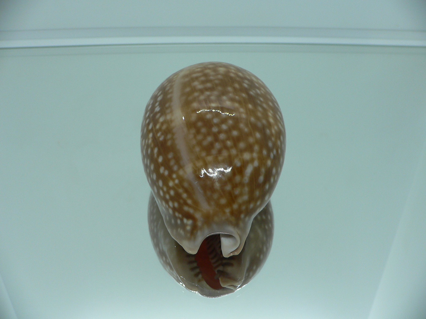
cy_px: 160
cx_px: 213
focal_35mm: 35
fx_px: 431
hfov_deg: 52.6
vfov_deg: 40.7
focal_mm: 4.6
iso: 80
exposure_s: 1/60
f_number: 2.8
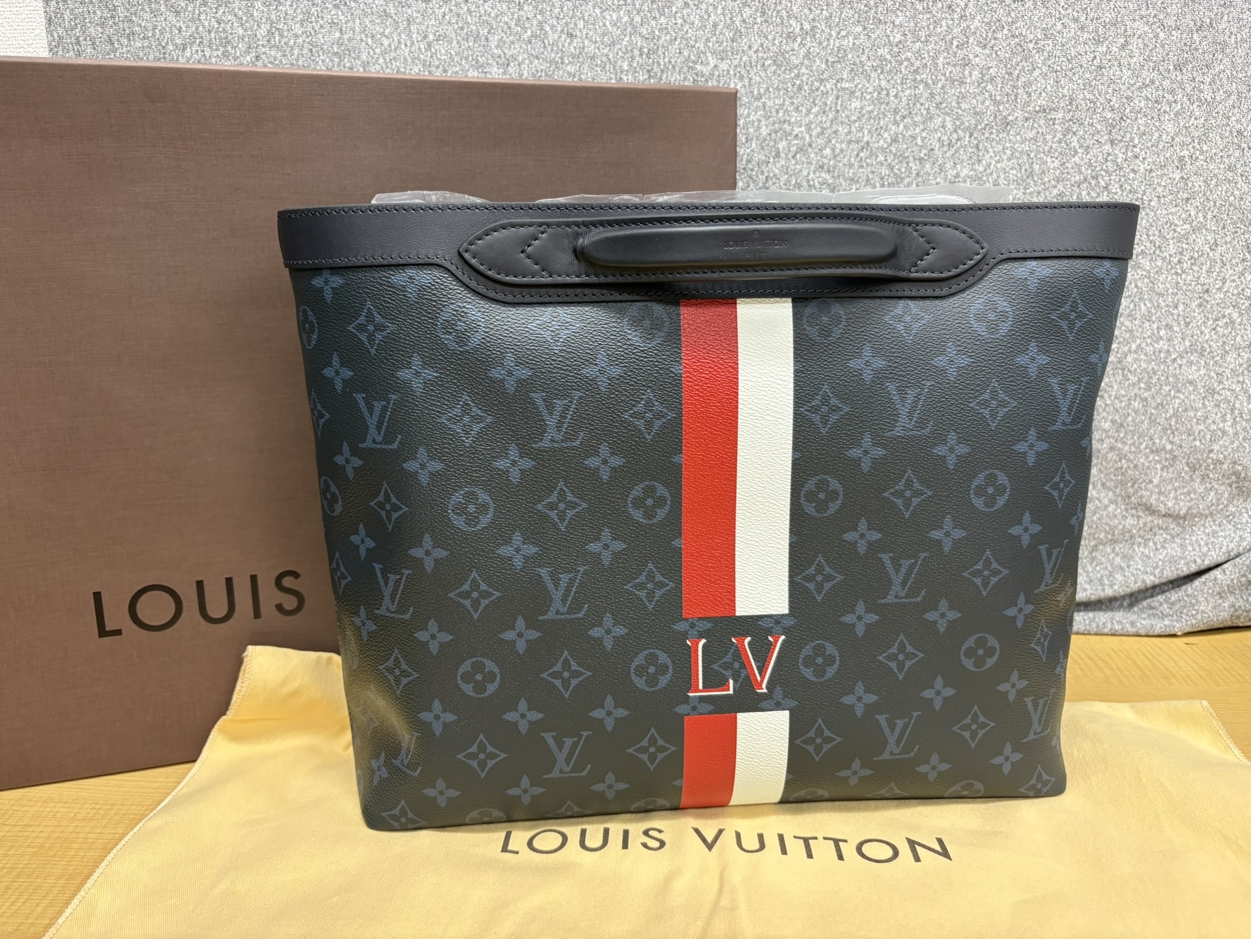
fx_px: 940
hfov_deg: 67.3
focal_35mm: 26
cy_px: 470
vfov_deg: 53.1
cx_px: 626
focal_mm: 5.96
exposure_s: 1/60
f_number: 1.6
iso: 160
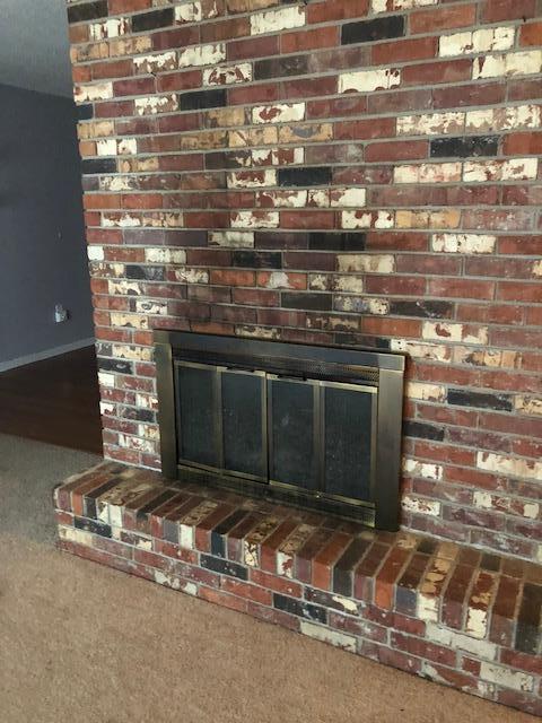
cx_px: 271
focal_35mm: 28
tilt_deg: -12.3
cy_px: 362
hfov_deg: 49.7
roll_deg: +1.8
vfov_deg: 63.4
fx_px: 585
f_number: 1.8
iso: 125
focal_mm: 3.99
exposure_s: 1/4
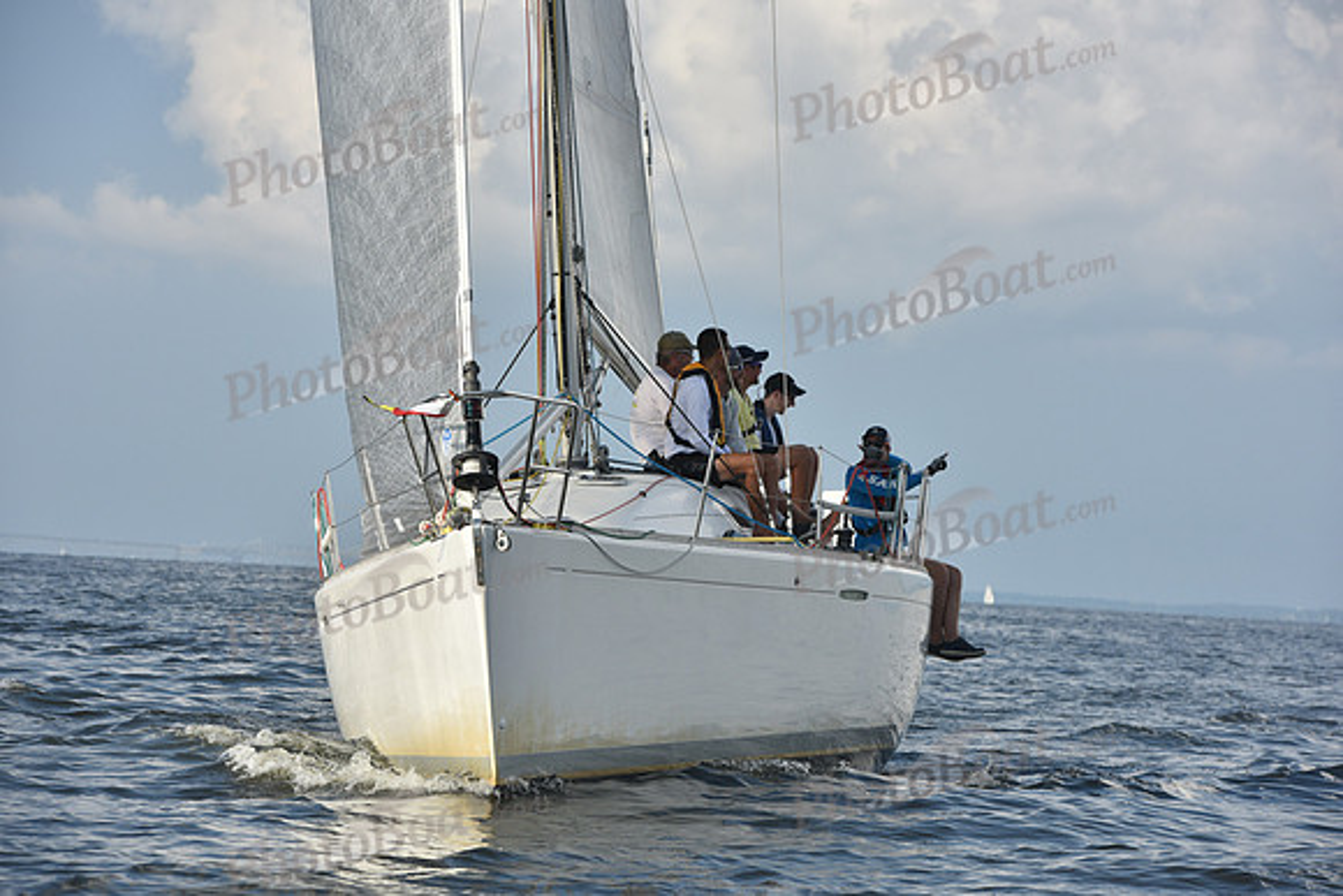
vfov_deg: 8.6
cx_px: 672
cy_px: 448
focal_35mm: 160
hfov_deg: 12.8
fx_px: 5970
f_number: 8
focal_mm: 160
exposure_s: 1/1250
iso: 250
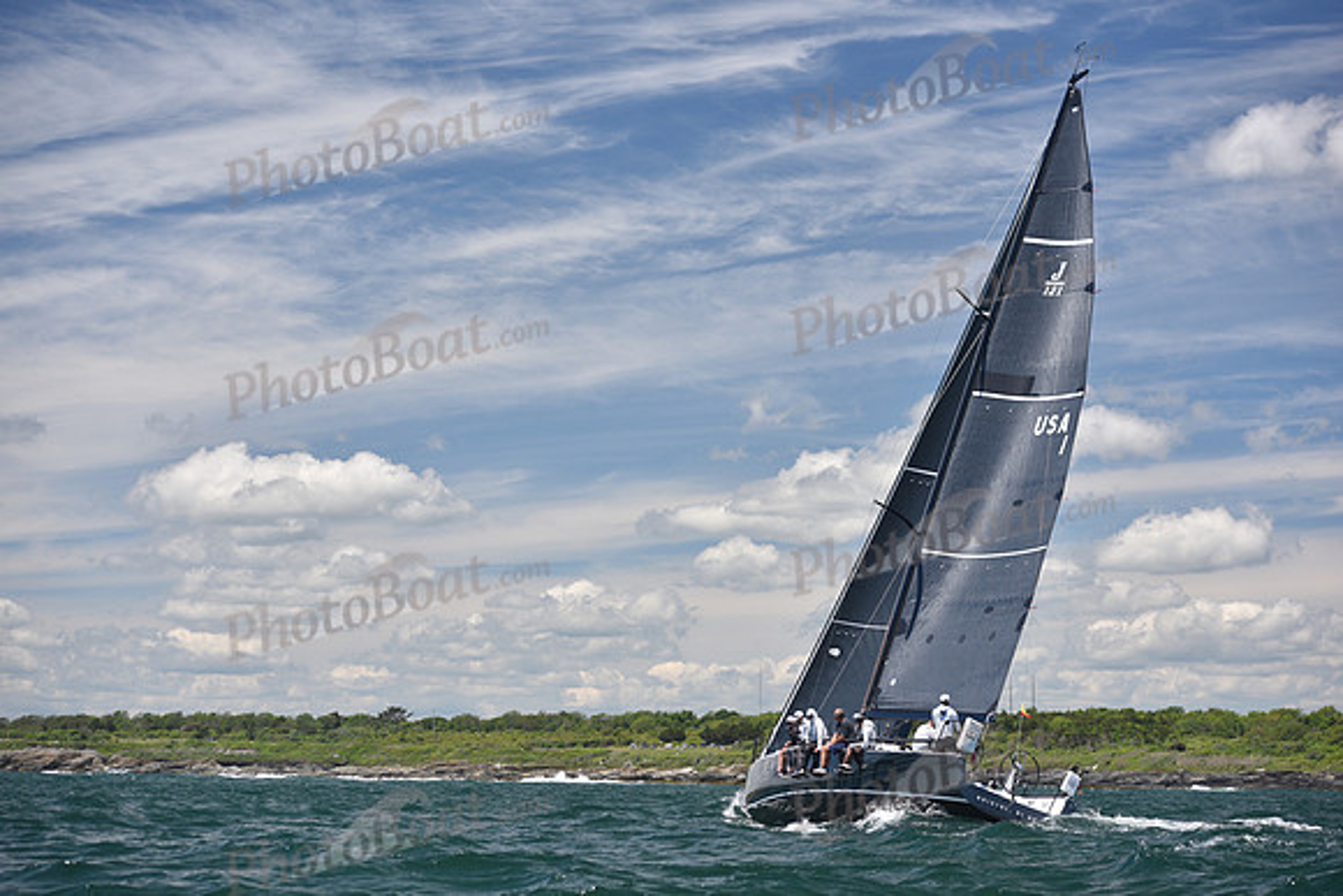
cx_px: 672
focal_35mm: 70
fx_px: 2612
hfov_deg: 28.8
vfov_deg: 19.5
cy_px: 448
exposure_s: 1/1000
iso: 200
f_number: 4
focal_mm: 70
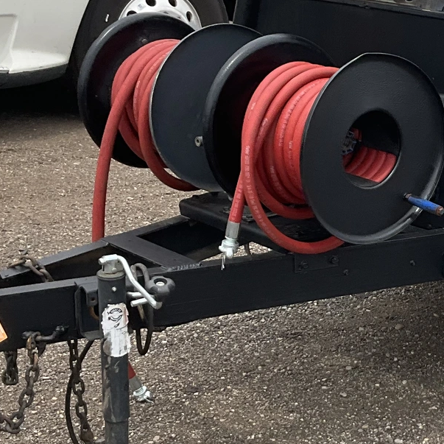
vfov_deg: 20.4
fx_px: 1233
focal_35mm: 85
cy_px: 234
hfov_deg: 19.7
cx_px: 462
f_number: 1.8
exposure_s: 1/829
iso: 25
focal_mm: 3
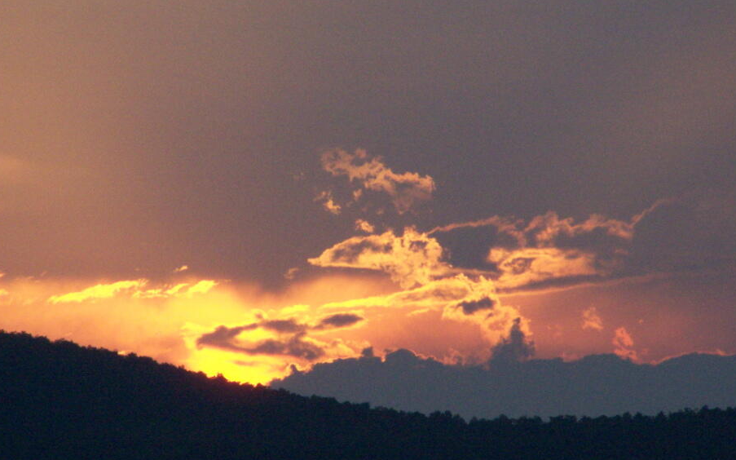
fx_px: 9165
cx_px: 368
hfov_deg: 4.6
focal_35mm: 457
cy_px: 292
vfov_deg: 2.9
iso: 400
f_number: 7.1
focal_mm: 63
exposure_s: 1/640
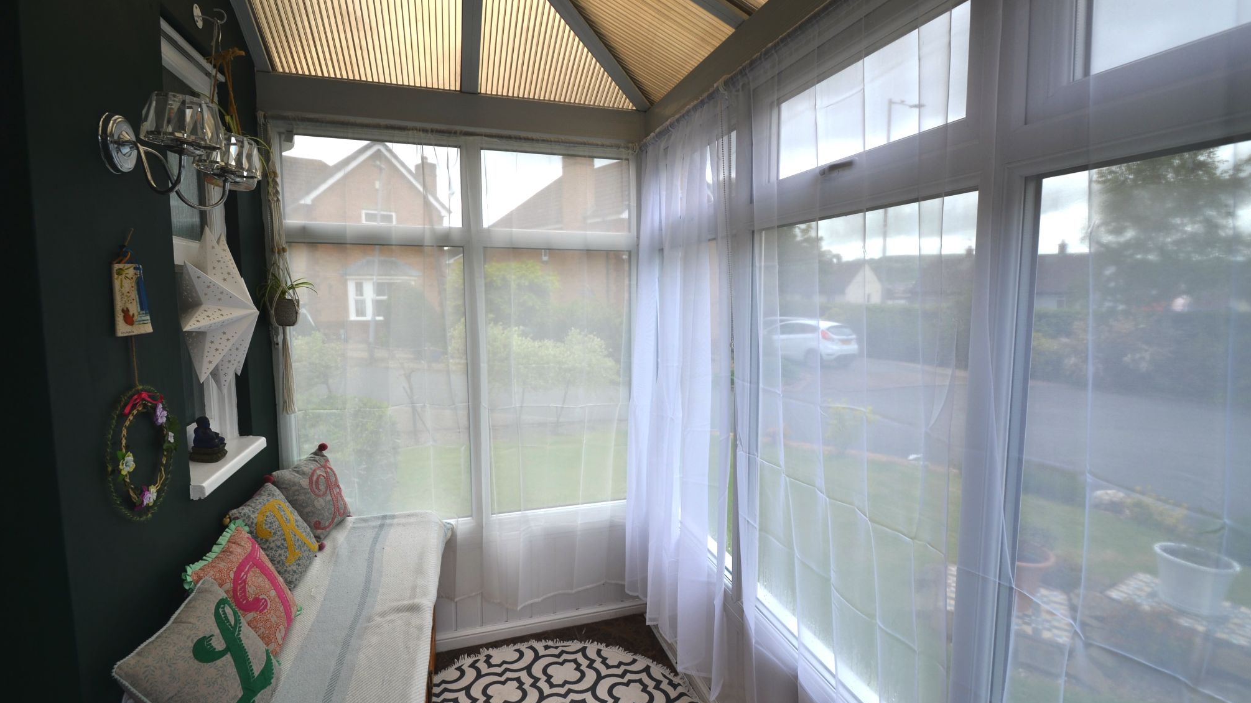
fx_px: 531
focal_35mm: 16
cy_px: 335
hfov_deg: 99.4
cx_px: 636
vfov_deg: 67.0
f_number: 5.6
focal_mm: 10
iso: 100
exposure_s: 1/125
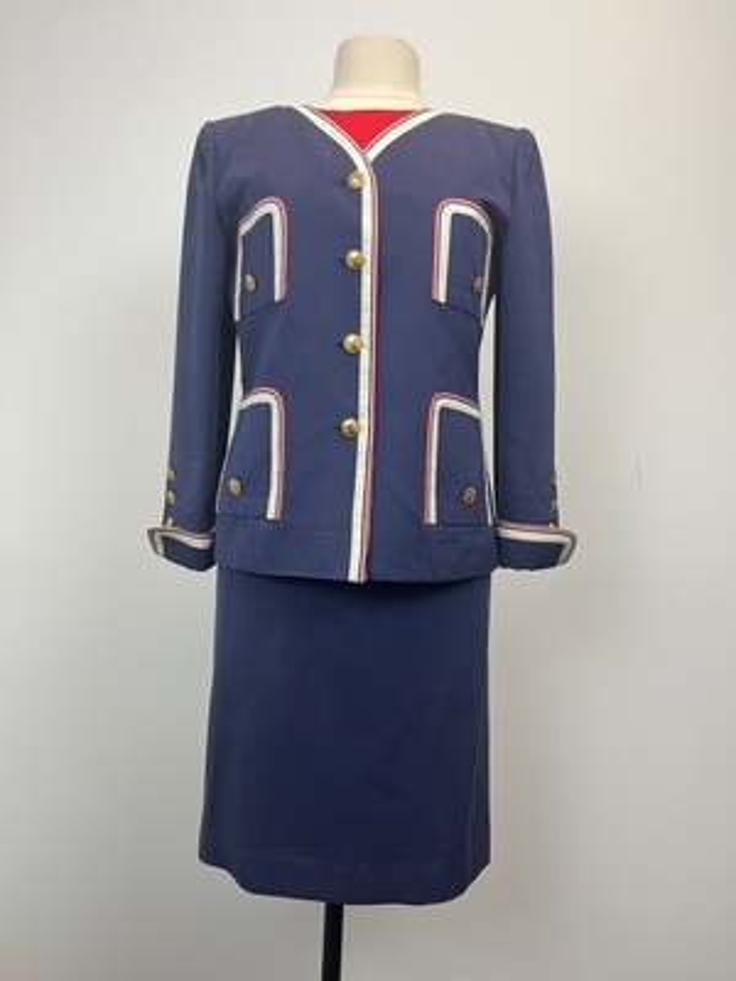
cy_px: 490
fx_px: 737
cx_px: 368
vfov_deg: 67.3
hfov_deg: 53.1
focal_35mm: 26
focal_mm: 5.1
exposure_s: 1/120
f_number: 1.6
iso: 64
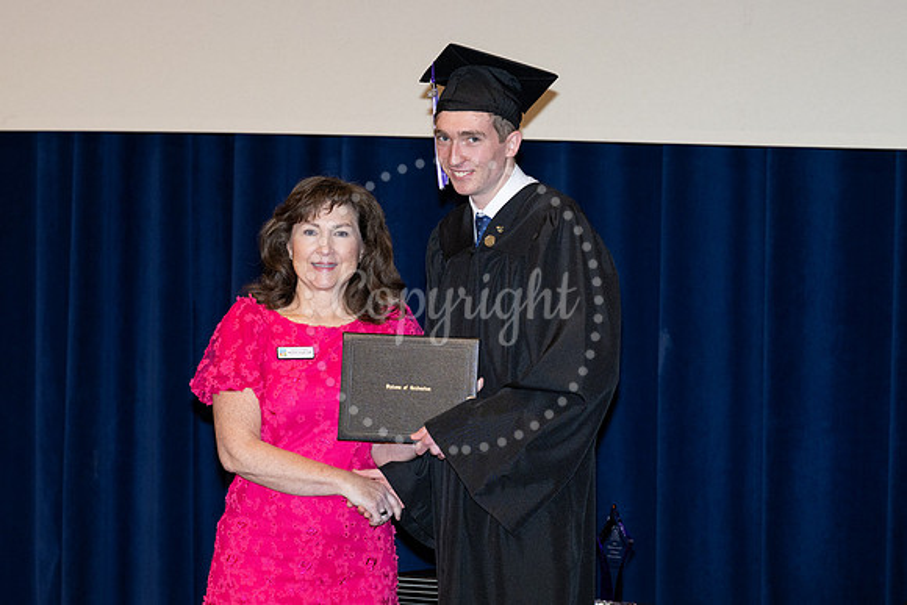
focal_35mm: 161
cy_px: 262
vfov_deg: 8.6
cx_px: 472
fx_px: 4047
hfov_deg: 12.8
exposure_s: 1/200
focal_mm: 120
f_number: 5.6
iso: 1000
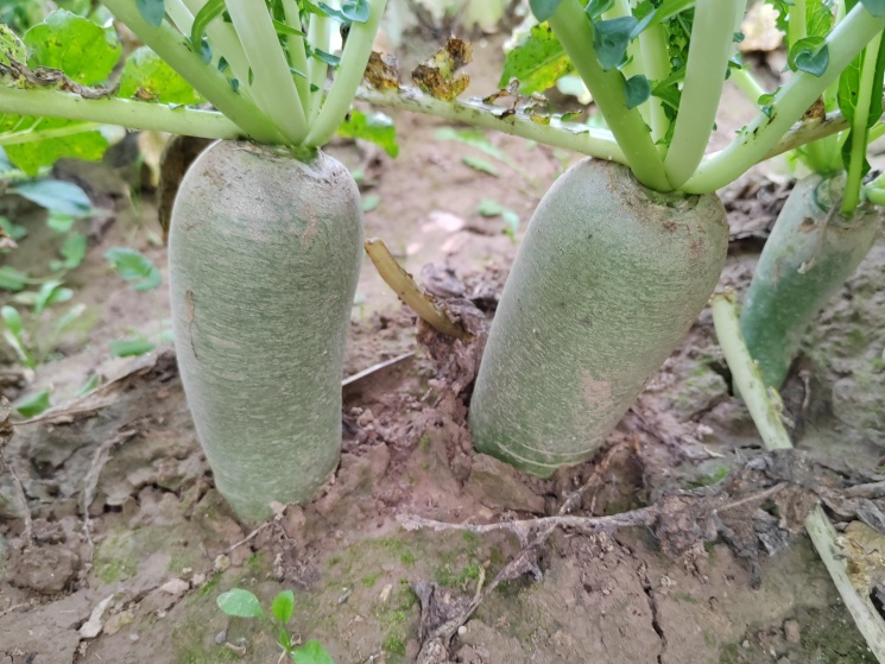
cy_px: 353
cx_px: 456
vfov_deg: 48.2
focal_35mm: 29
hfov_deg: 61.6
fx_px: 742
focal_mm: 5.52
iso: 1000
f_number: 1.9
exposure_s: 1/100
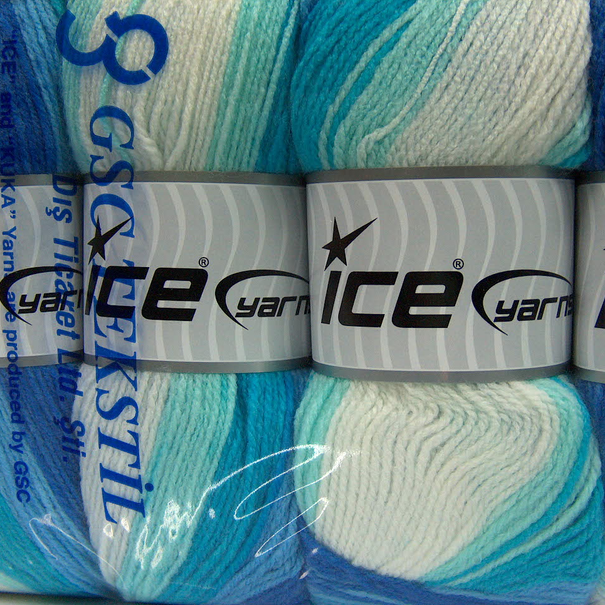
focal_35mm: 44
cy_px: 305
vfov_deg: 38.3
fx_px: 870
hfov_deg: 38.3
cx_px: 339
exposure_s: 1/33.9
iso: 200
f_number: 2.8
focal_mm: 7.6
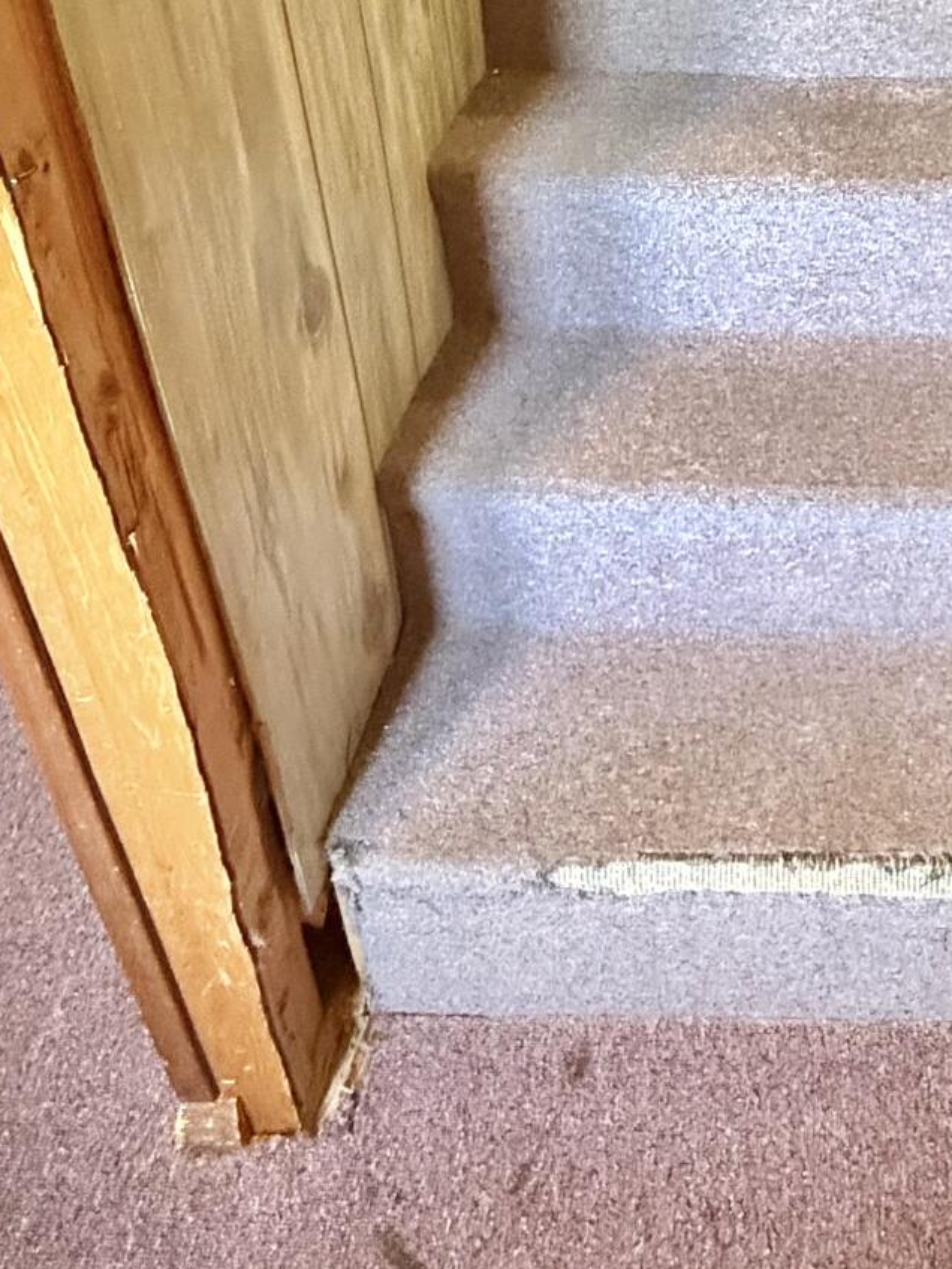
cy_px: 177
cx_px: 820
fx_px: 1210
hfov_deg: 40.3
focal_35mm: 33
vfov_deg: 50.4
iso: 1000
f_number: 2.2
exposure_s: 1/40
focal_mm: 2.22
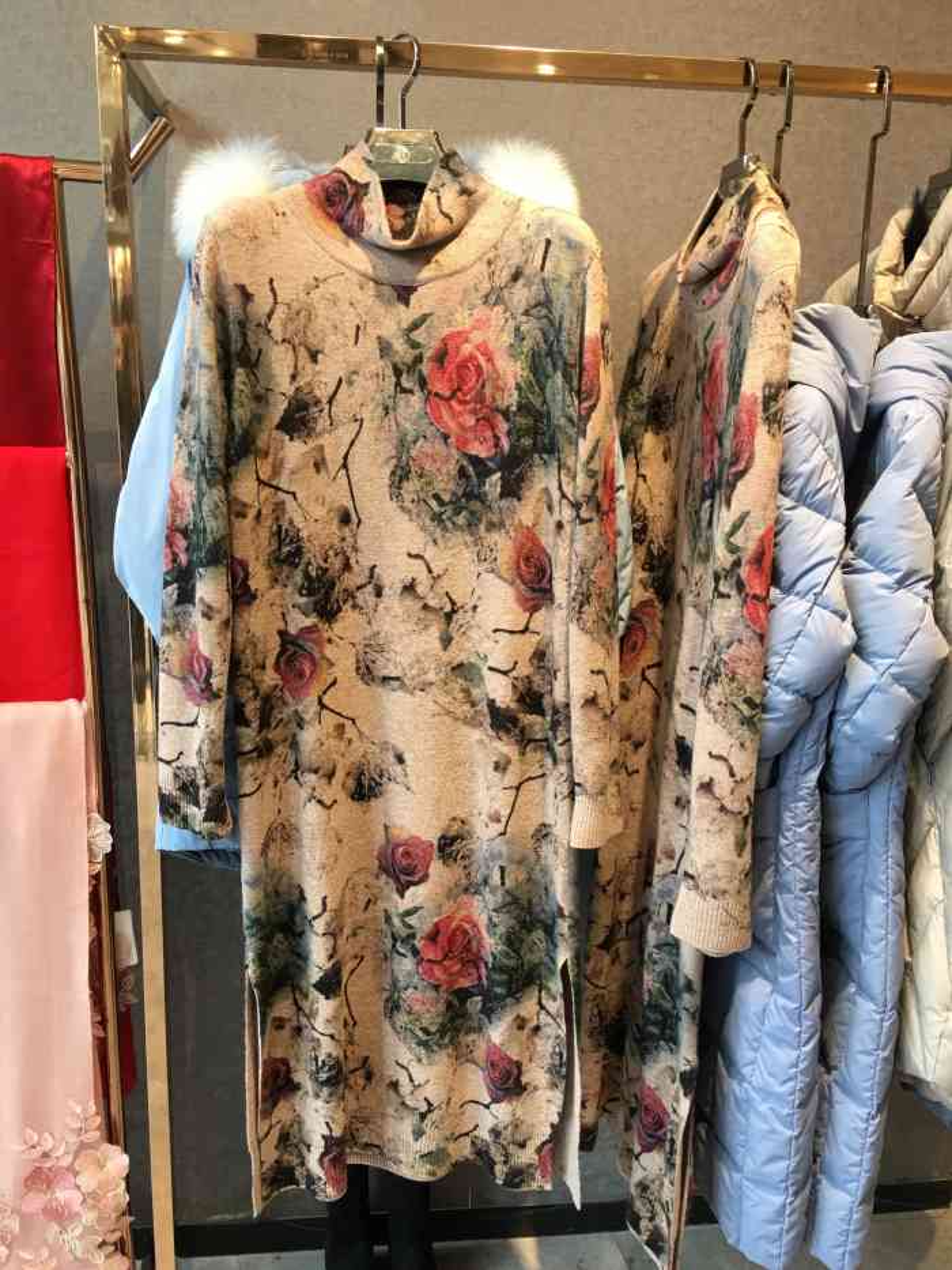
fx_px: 1063
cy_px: 635
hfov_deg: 48.2
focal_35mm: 29
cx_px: 476
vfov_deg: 61.7
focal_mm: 4.15
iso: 32
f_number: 2.2
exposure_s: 1/17
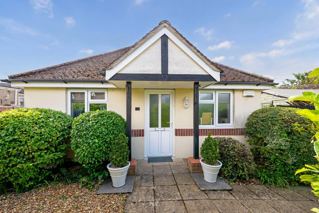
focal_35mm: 14
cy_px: 106
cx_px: 160
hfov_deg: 104.2
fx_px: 124
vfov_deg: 81.2
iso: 320
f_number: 10
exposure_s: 1/60
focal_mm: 14
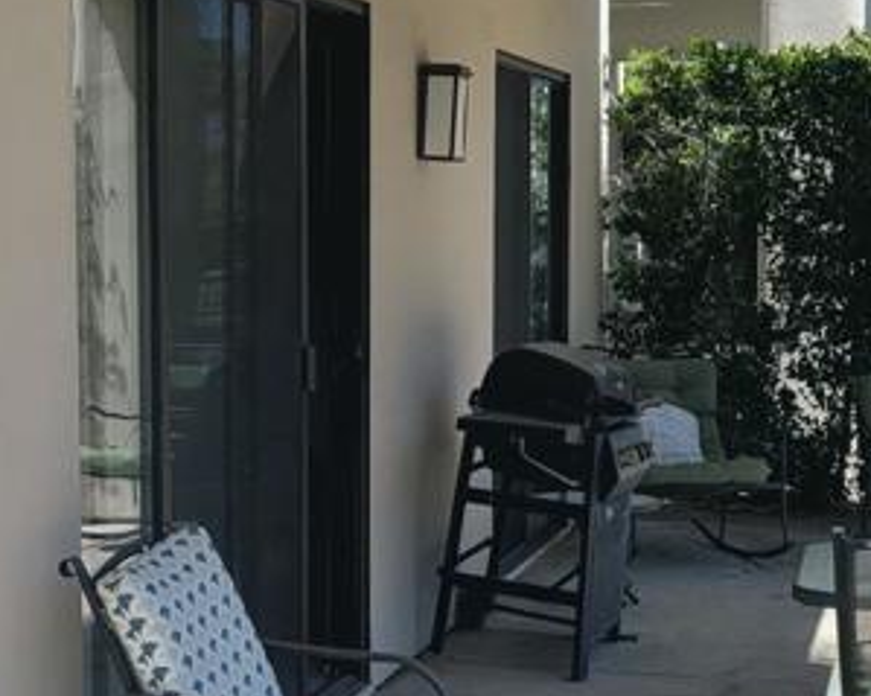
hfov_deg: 22.0
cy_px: 399
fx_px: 2242
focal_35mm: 87
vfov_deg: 17.6
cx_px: 361
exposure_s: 1/2240
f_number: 1.8
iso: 40
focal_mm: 5.4
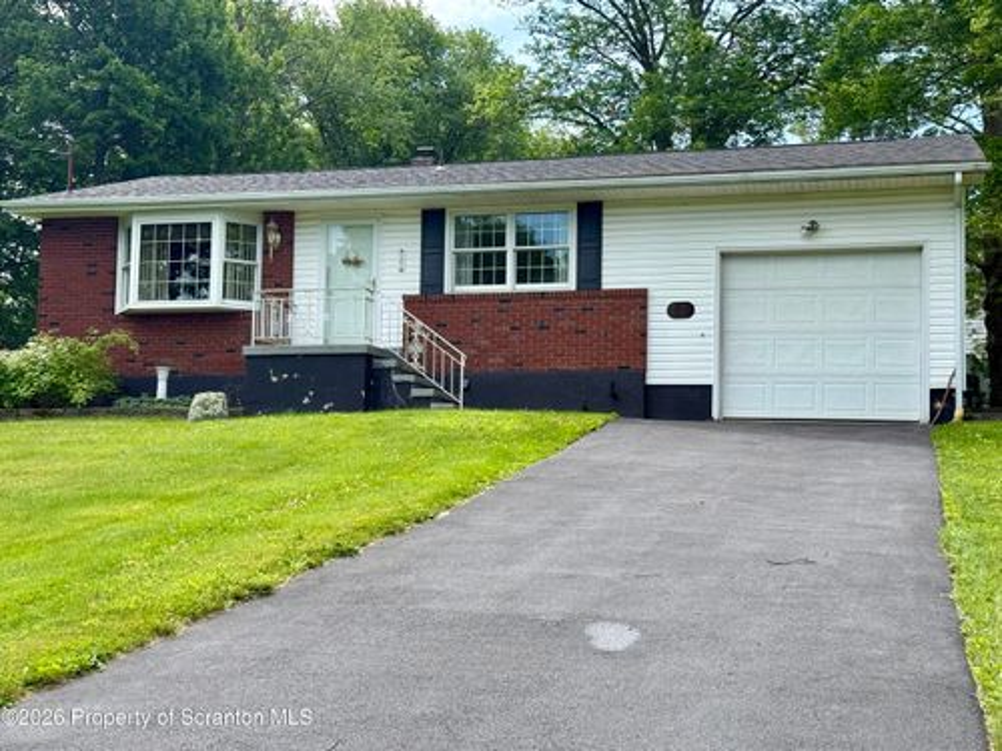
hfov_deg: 39.7
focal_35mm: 48
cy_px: 376
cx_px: 501
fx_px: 1389
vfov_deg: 30.3
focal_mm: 6.76
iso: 80
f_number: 1.78
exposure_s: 1/2415
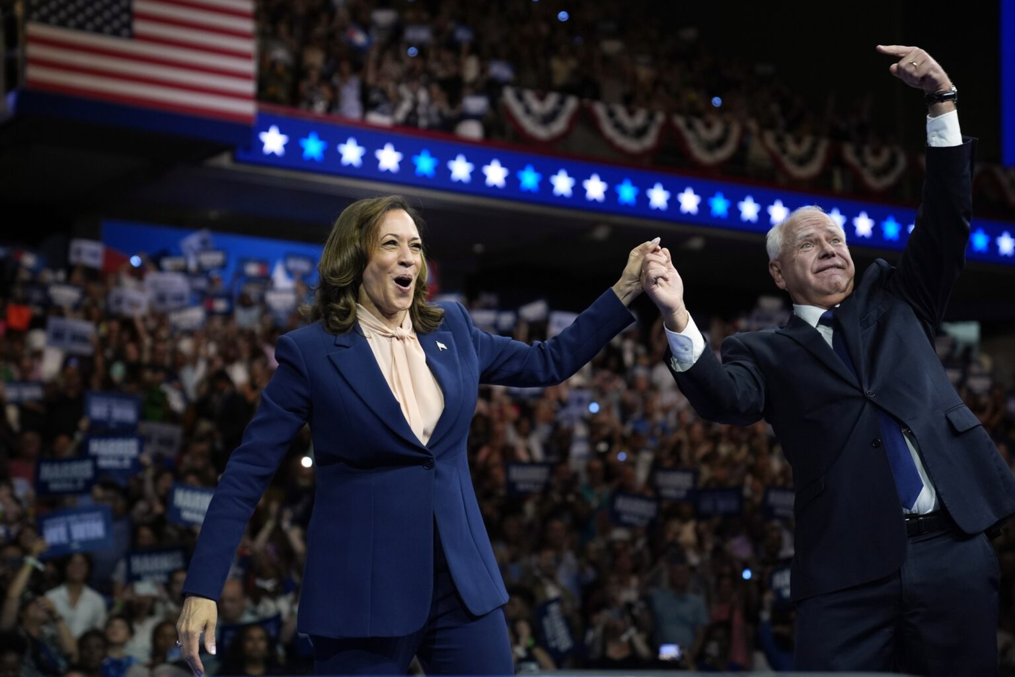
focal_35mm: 70
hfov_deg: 28.8
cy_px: 338
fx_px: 1973
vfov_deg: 19.5
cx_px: 508
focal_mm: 70
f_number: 2.8
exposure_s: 1/500
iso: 1250
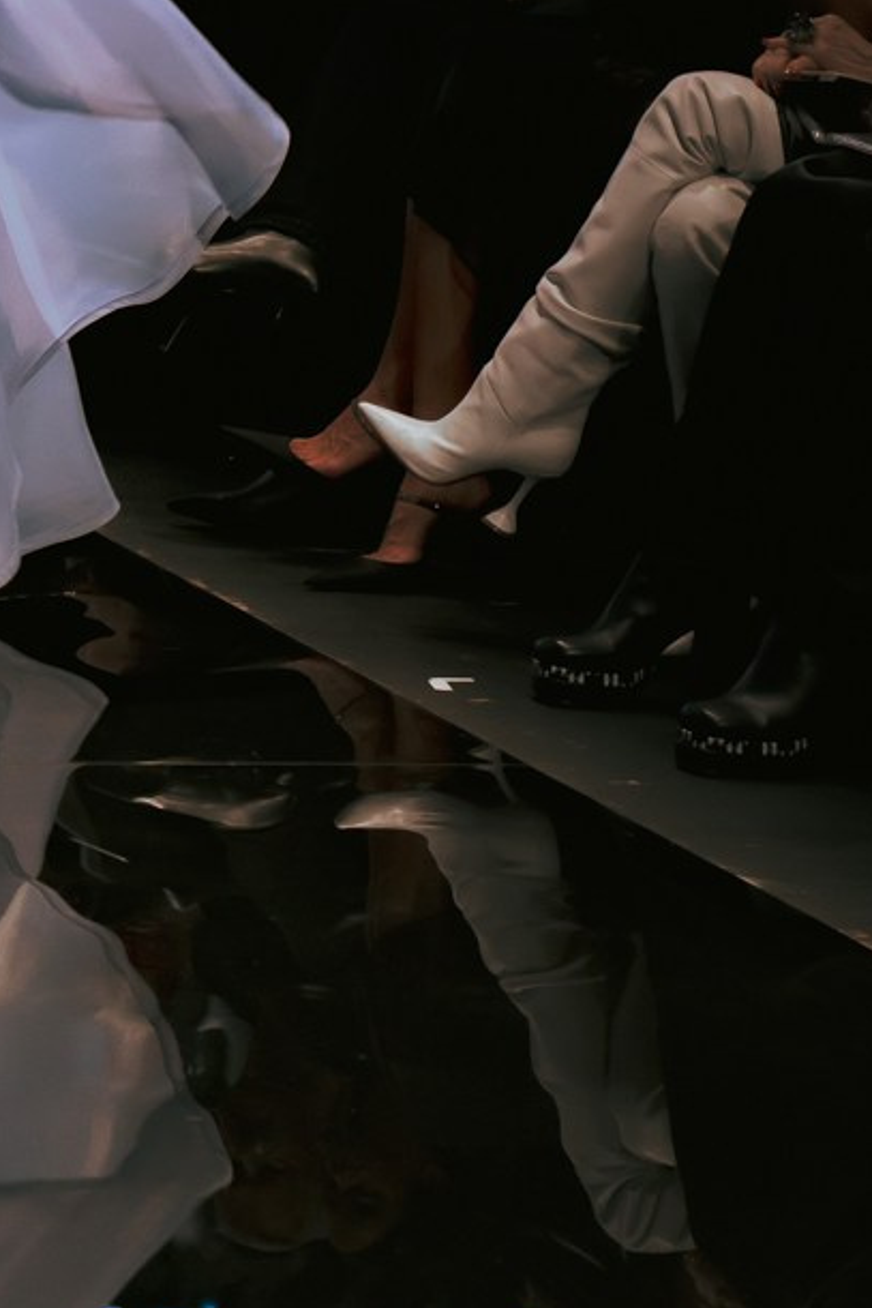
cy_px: -281
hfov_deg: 7.1
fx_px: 6971
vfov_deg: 10.5
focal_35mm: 192
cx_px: -77
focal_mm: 61
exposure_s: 1/125
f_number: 5
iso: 2000
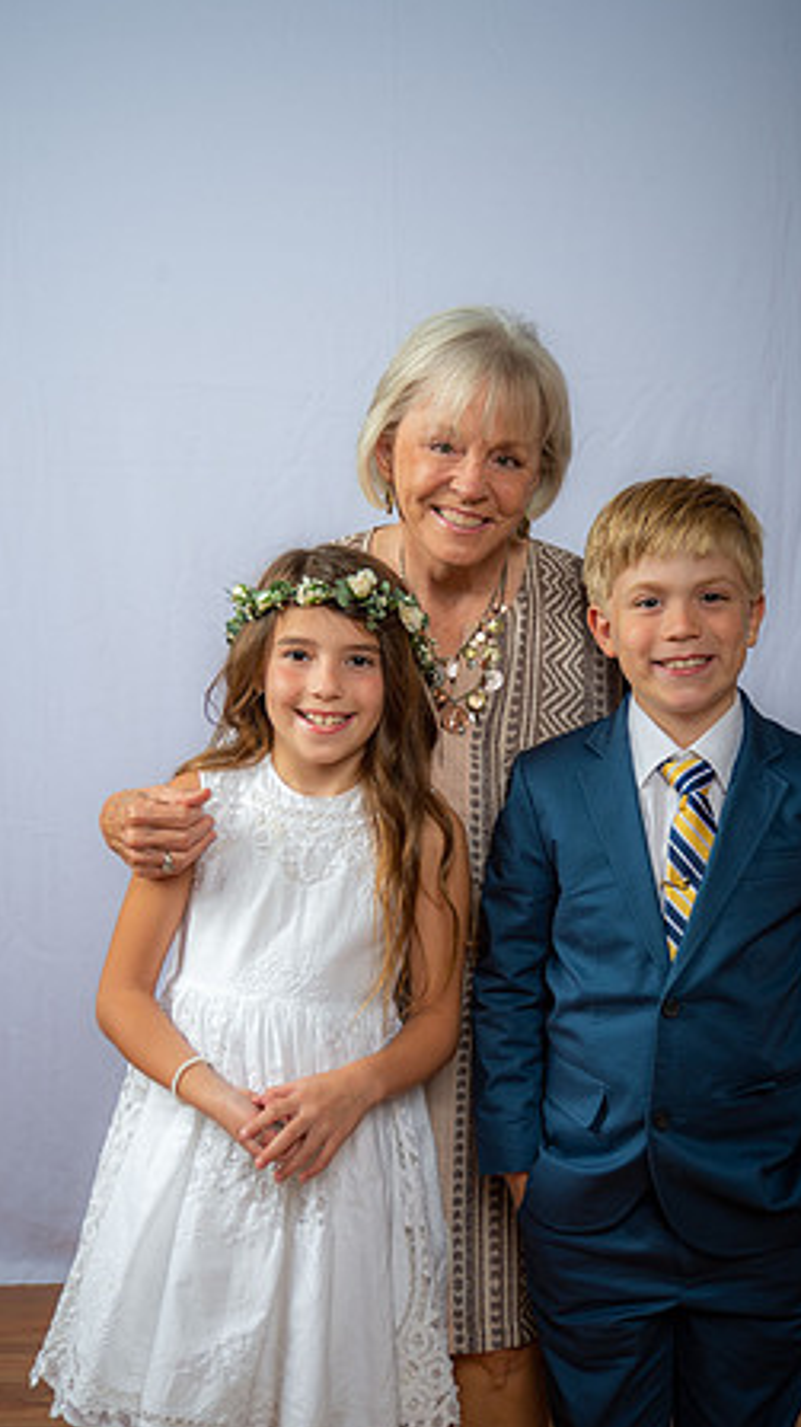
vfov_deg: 36.0
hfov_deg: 20.7
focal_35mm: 58
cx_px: 474
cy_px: 715
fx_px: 2193
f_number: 5.6
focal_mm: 55
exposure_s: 1/200
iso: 250
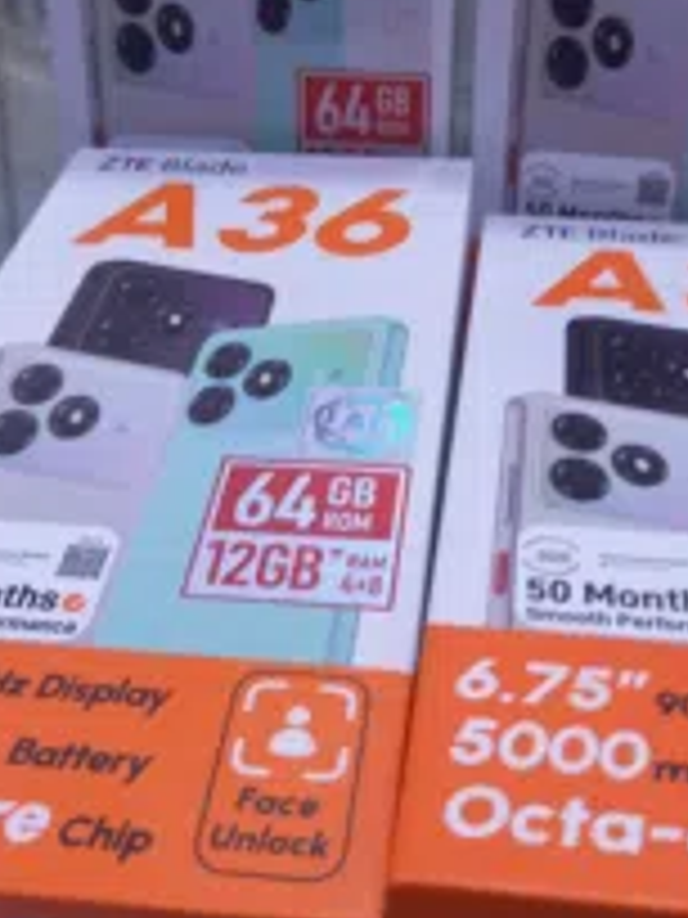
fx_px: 1299
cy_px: 261
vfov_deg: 38.2
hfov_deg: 29.7
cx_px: 373
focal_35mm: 49
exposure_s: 1/50
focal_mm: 4.6
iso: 80
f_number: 2
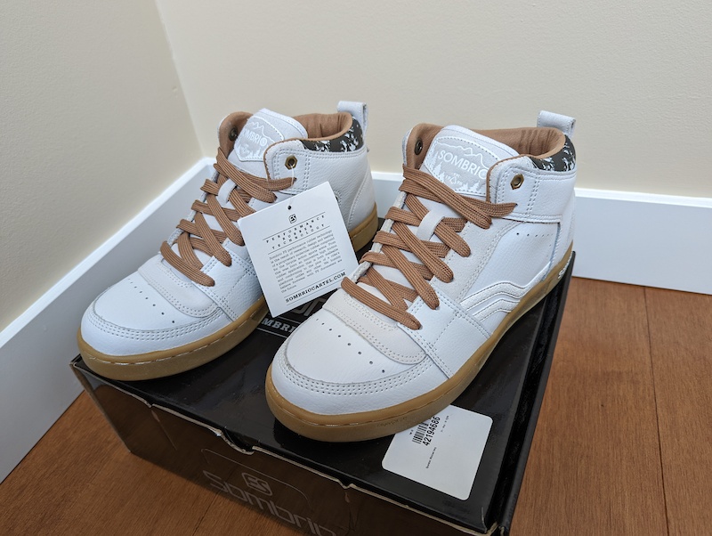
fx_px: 494
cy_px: 268
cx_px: 356
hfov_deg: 71.5
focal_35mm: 24
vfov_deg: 56.9
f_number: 1.85
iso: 42
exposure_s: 1/38
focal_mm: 6.81
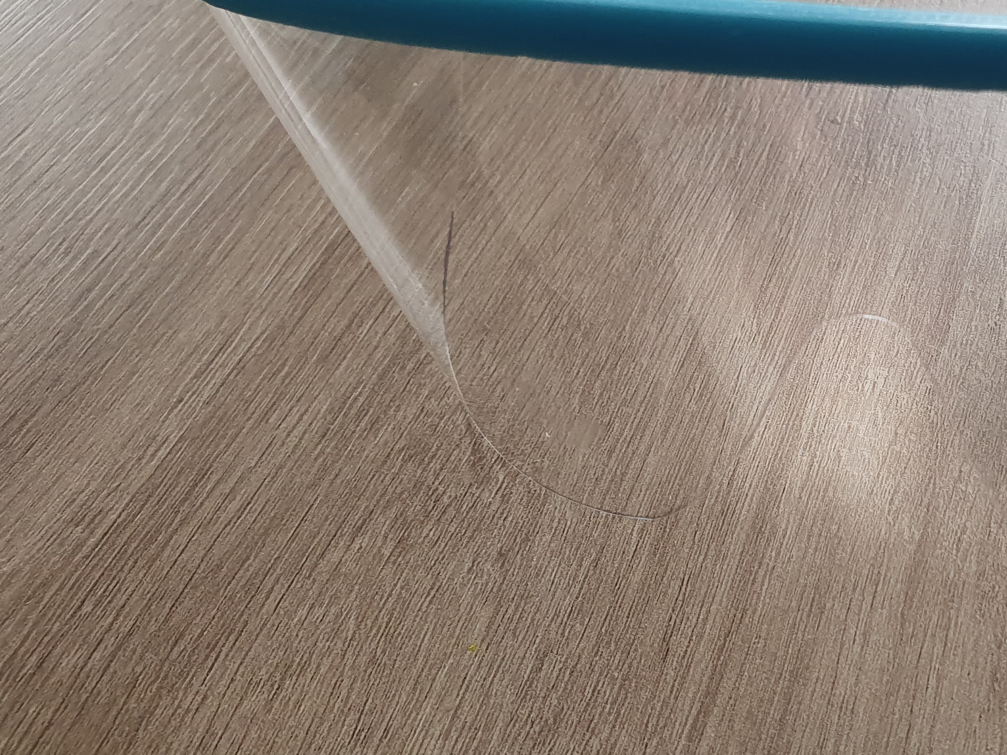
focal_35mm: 50
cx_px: 905
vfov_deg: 28.9
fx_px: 1454
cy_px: 261
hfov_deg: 35.9
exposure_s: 1/100
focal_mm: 4.32
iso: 125
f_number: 2.4
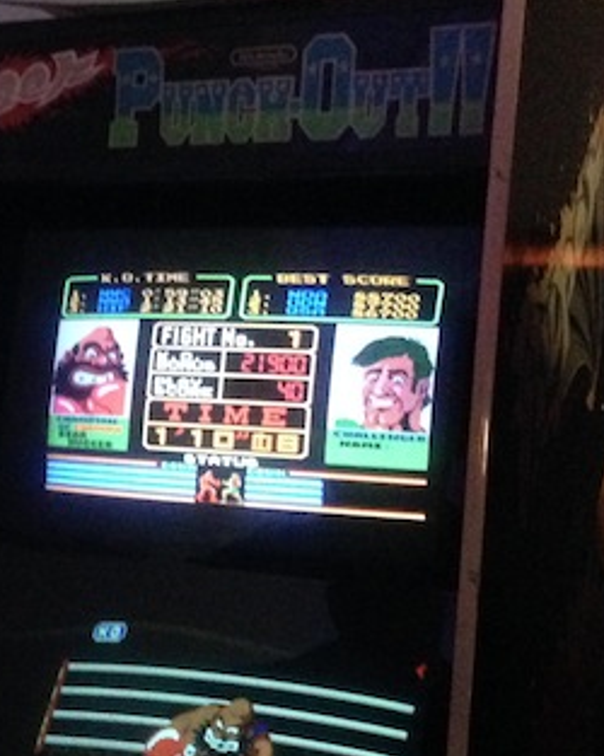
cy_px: 594
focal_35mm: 84
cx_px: 60
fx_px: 1879
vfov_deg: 22.5
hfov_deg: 18.0
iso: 800
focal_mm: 4.12
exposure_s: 1/17
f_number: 2.4
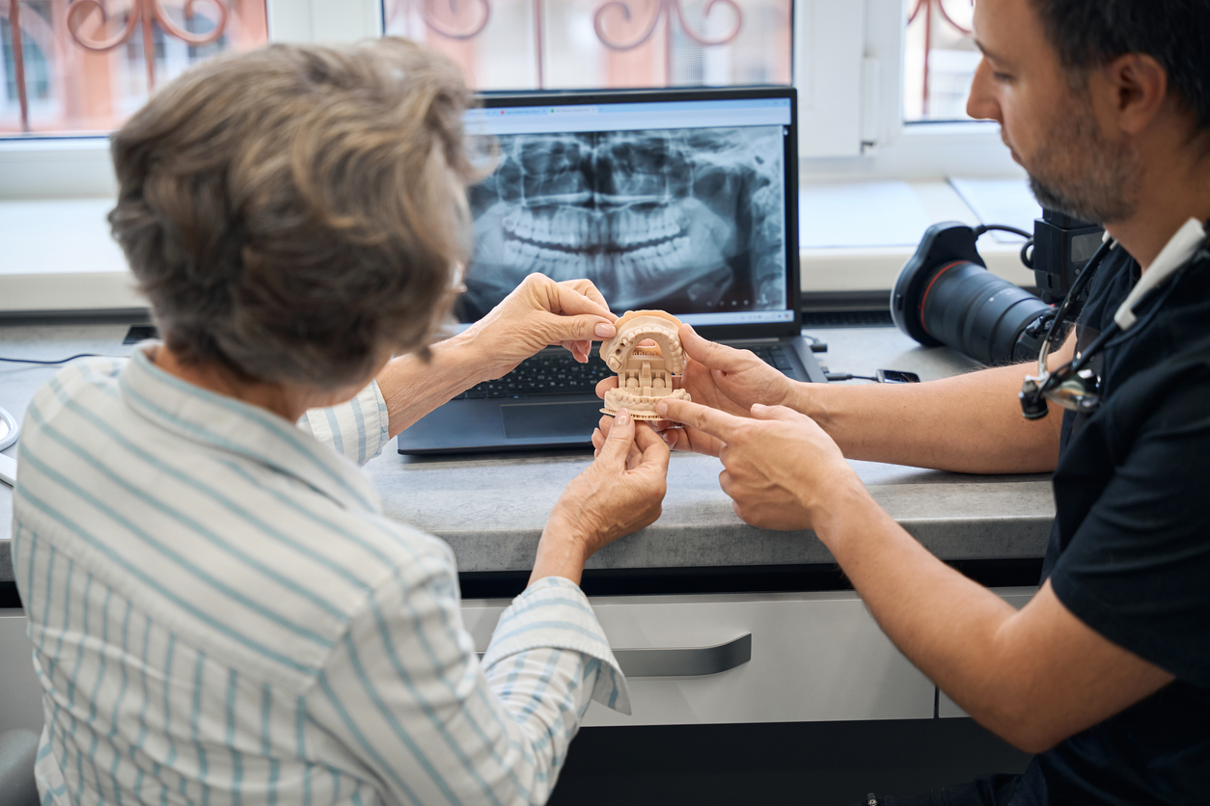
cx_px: 605
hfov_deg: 28.8
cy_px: 403
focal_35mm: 70
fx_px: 2353
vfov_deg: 19.5
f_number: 2.8
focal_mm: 70
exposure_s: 1/250
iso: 500
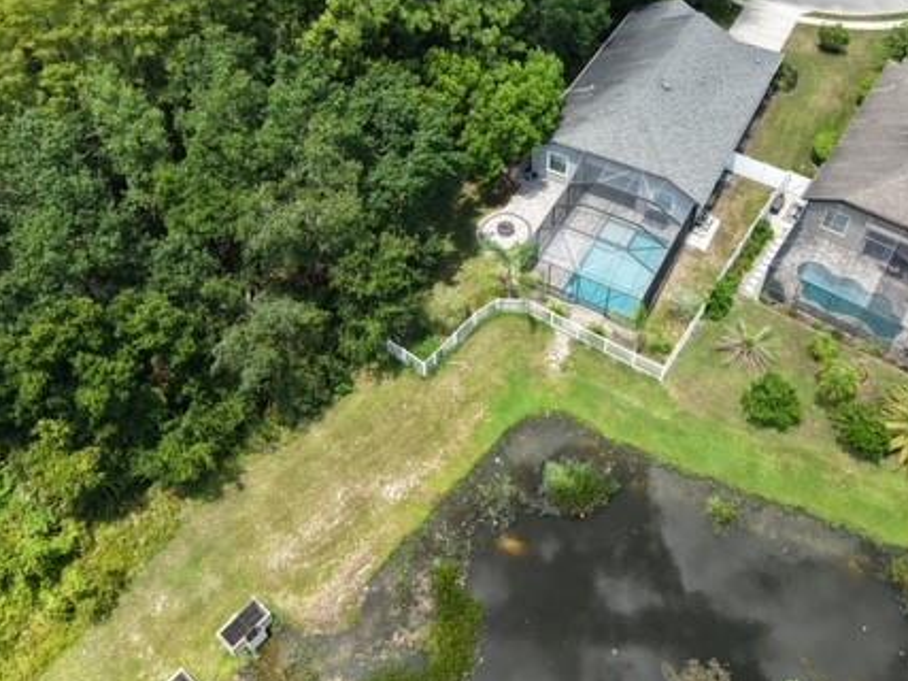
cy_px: 181
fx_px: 944
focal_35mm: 36
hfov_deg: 51.2
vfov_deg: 38.7
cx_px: 508
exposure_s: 1/1500
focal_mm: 8.67
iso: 130
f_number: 1.8
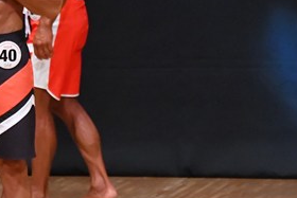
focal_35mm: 788
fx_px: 6504
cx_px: 58
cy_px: 43
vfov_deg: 1.7
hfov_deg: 2.6
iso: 6400
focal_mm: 190
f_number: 5.6
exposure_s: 1/400
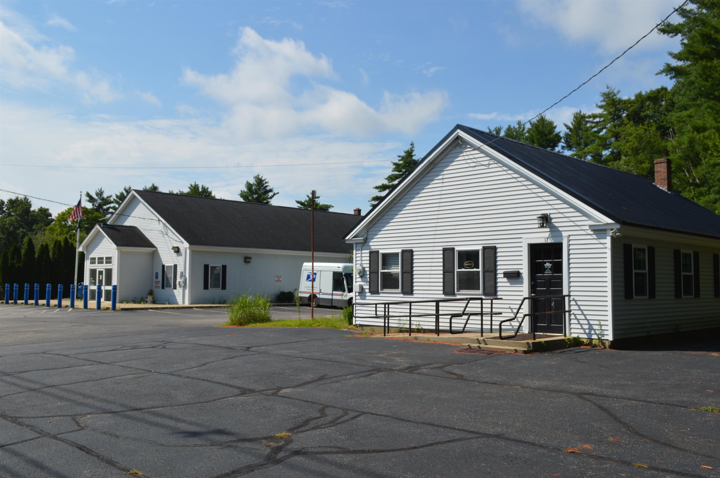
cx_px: 360
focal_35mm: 33
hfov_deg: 57.3
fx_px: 659
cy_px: 239
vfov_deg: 39.9
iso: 100
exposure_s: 1/320
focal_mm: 22
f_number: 9
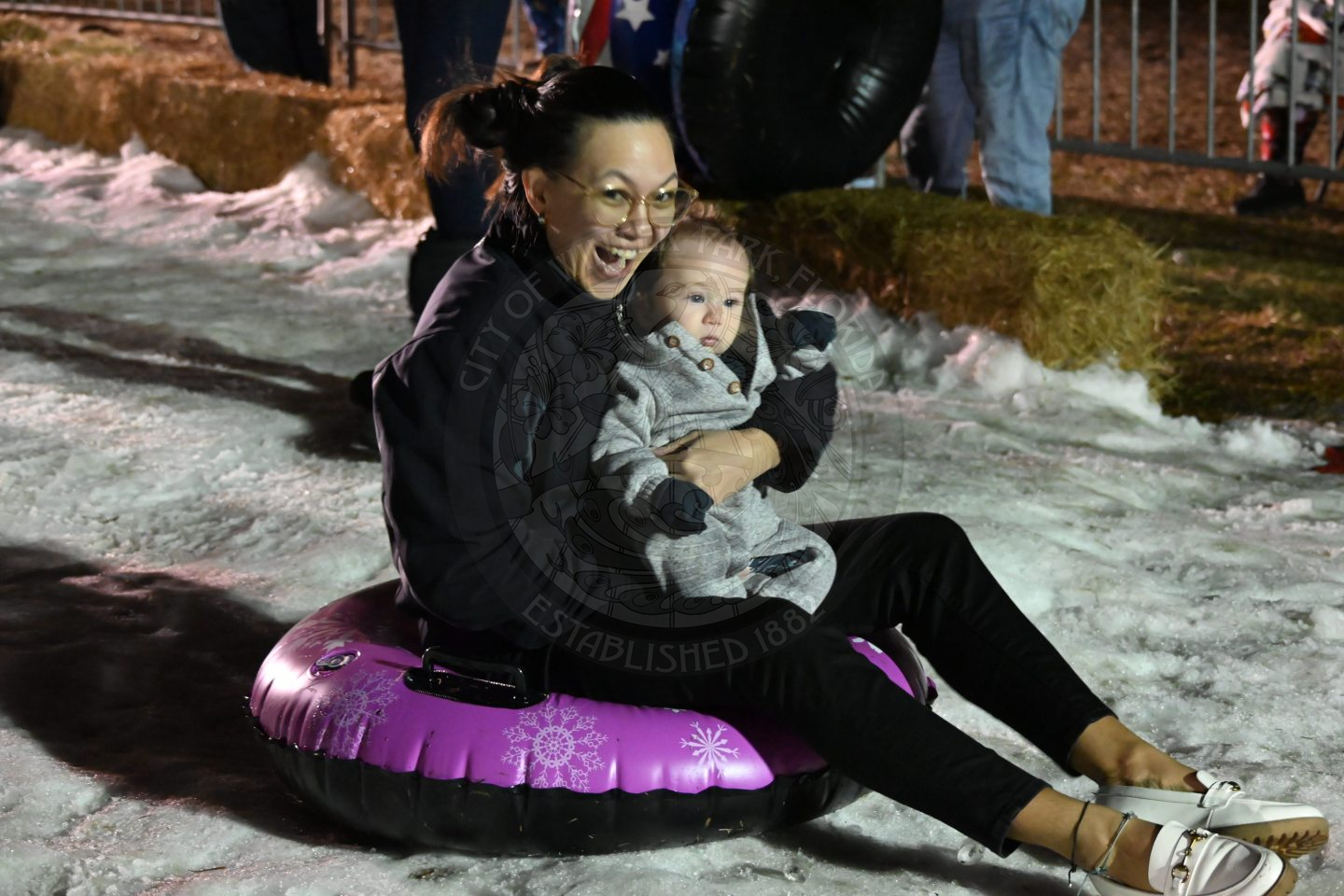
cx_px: 672
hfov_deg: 28.8
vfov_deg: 19.5
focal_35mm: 70
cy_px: 448
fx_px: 2613
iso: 9000
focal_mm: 70
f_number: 6
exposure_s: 1/60
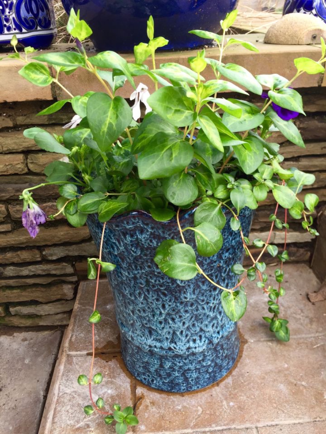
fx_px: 364
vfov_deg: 61.7
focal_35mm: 29
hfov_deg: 48.2
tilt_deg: -29.4
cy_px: 217
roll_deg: +3.7
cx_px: 163
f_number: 2.2
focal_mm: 4.15
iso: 32
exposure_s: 1/122
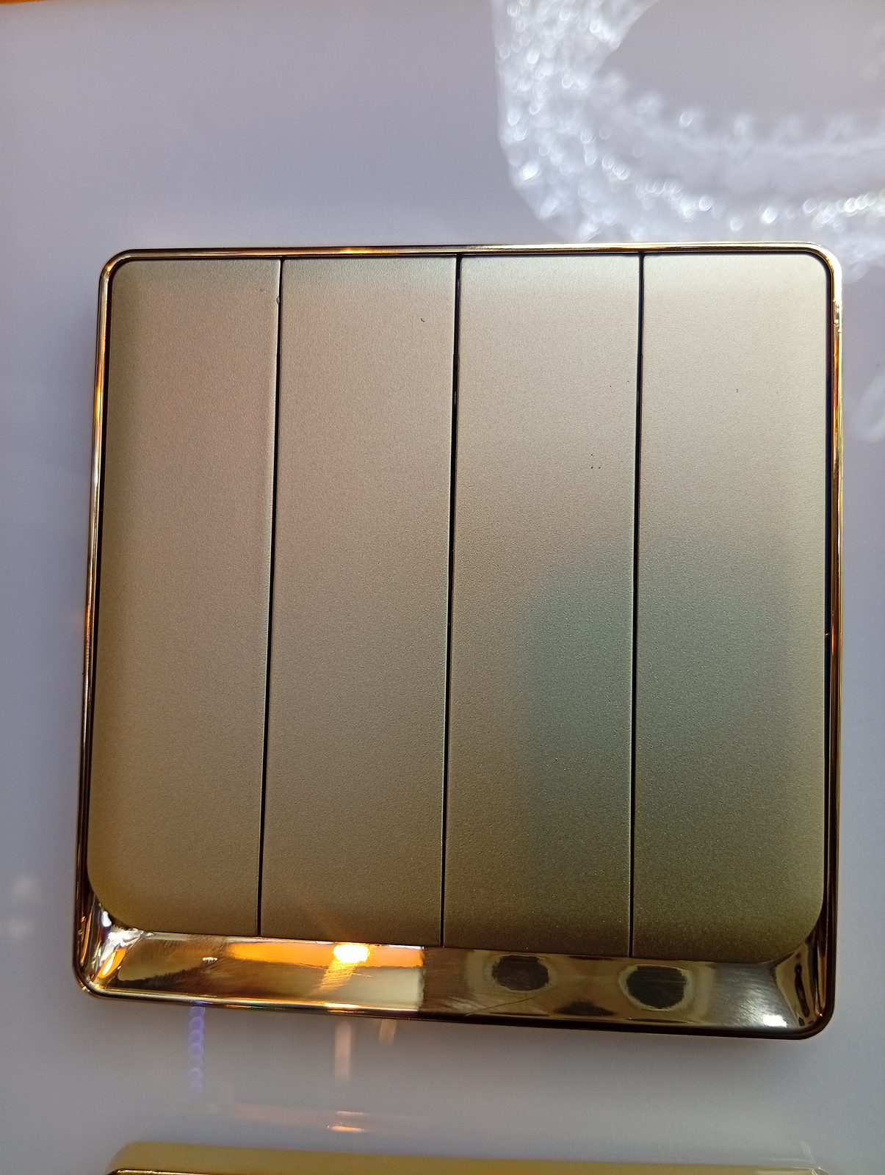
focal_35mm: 27
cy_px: 588
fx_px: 918
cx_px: 442
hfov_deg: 51.5
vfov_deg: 65.2
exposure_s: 1/142
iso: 50
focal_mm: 3.84
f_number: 1.8
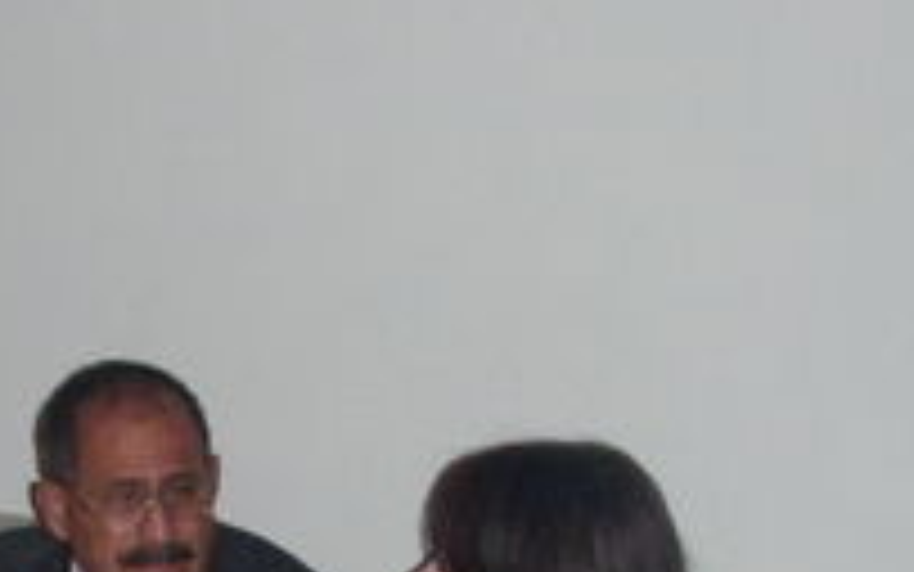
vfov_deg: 10.2
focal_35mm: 127
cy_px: 635
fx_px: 3164
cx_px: 18
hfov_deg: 16.1
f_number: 3.5
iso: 320
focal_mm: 6.7
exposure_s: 1/30
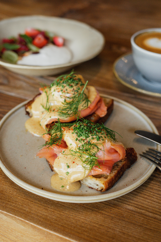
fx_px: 335
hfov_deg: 27.0
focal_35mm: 50
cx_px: 80
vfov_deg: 39.6
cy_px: 121
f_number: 4
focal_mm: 50
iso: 1600
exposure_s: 1/160
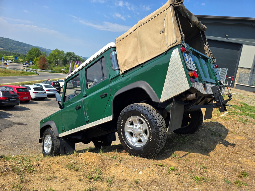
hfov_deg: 73.9
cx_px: 128
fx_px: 169
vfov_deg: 58.9
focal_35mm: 23
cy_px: 96
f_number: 1.7
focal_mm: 6.3
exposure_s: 1/677
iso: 12
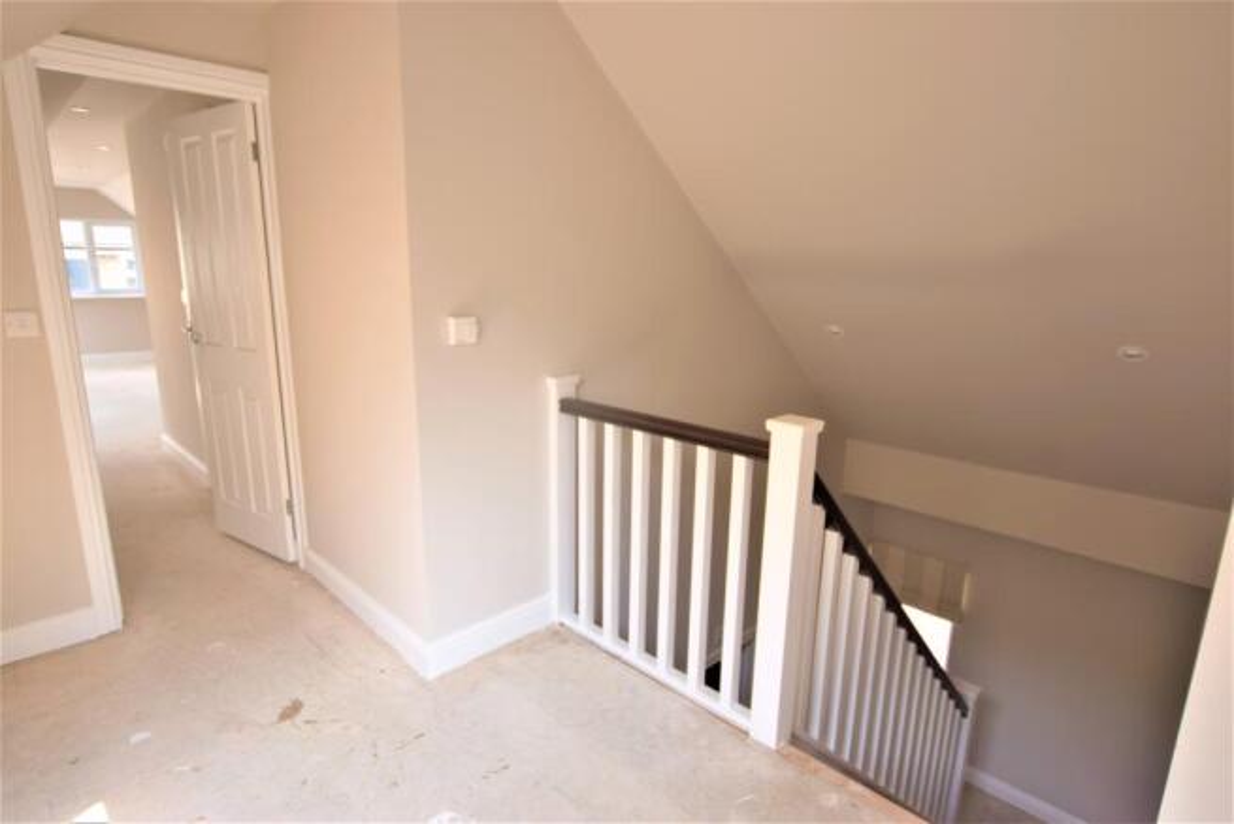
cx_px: 617
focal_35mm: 15
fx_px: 514
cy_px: 412
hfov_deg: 100.4
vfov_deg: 77.4
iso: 280
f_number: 3.5
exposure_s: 1/125
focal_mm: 10
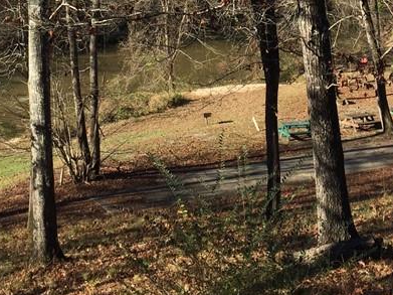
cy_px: -82
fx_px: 863
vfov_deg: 18.2
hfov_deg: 25.7
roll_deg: -2.3
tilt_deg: -3.7
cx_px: 198
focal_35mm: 76
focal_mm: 4.15
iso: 32
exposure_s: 1/879
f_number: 2.2
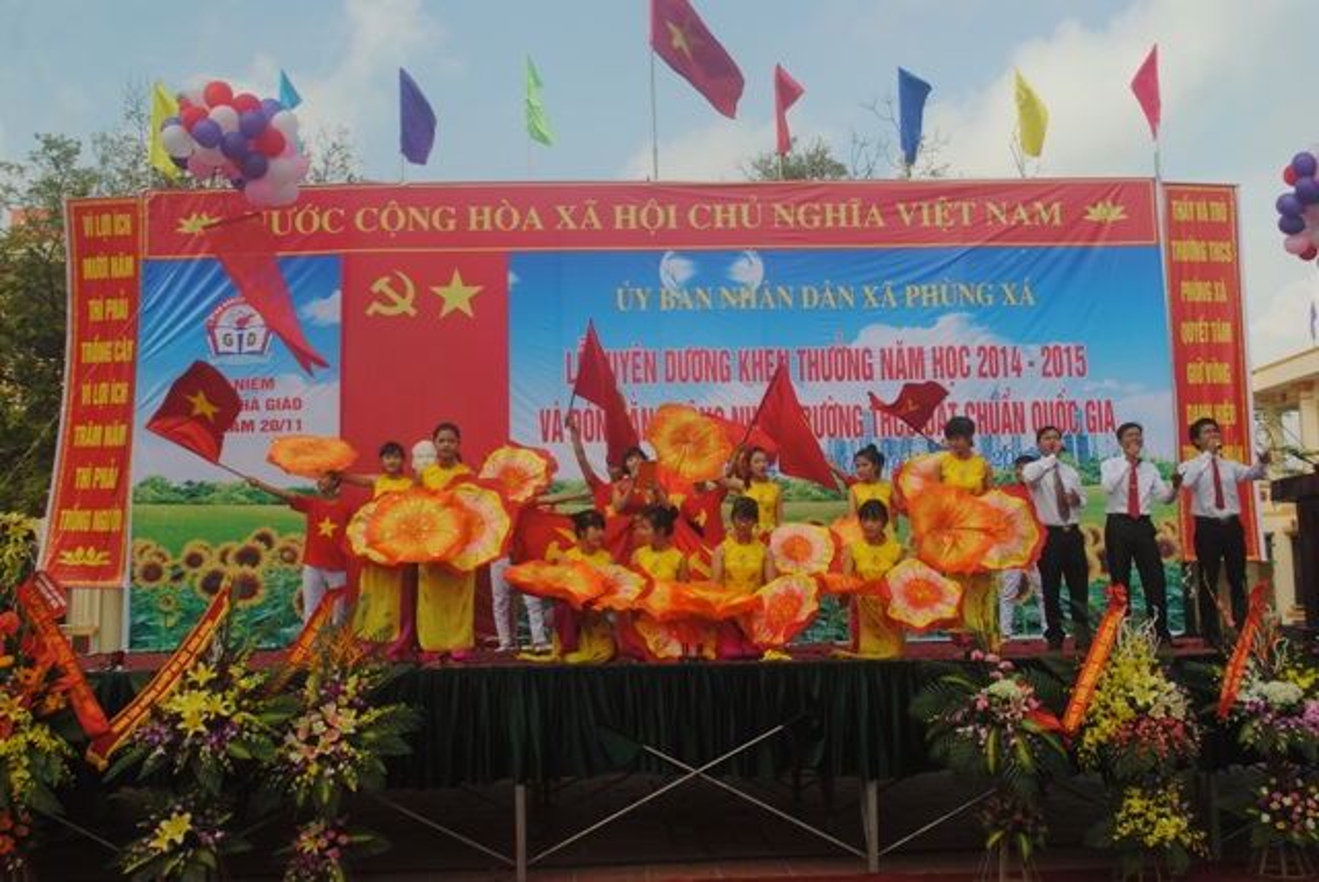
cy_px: 441
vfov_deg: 36.9
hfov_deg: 53.1
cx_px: 660
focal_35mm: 36
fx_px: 1320
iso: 100
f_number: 8
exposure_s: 1/250
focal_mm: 24
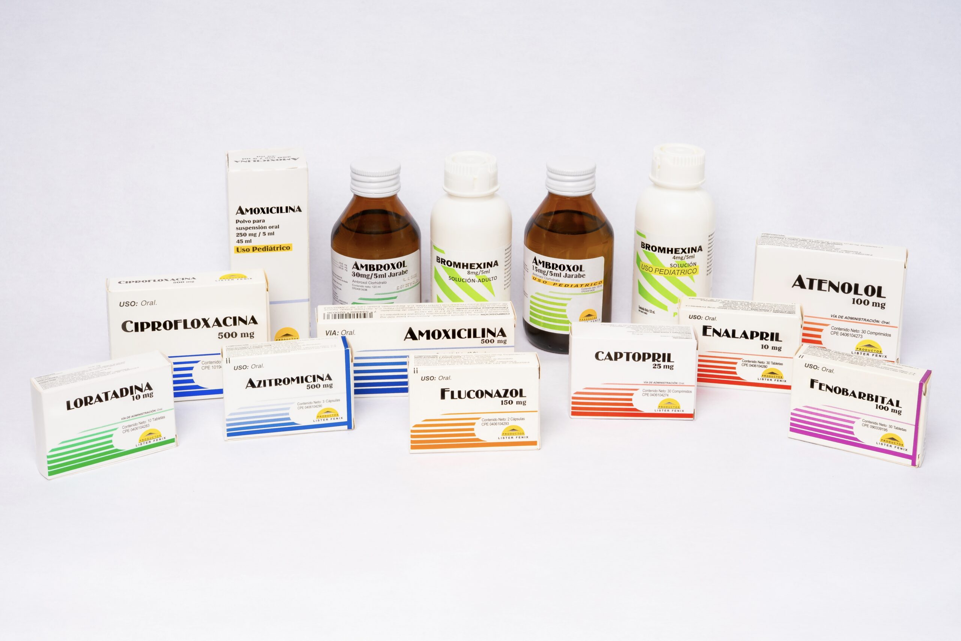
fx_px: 1335
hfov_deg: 39.6
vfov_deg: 27.0
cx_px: 480
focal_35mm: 50
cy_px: 320
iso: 125
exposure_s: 1/125
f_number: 20
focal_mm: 50
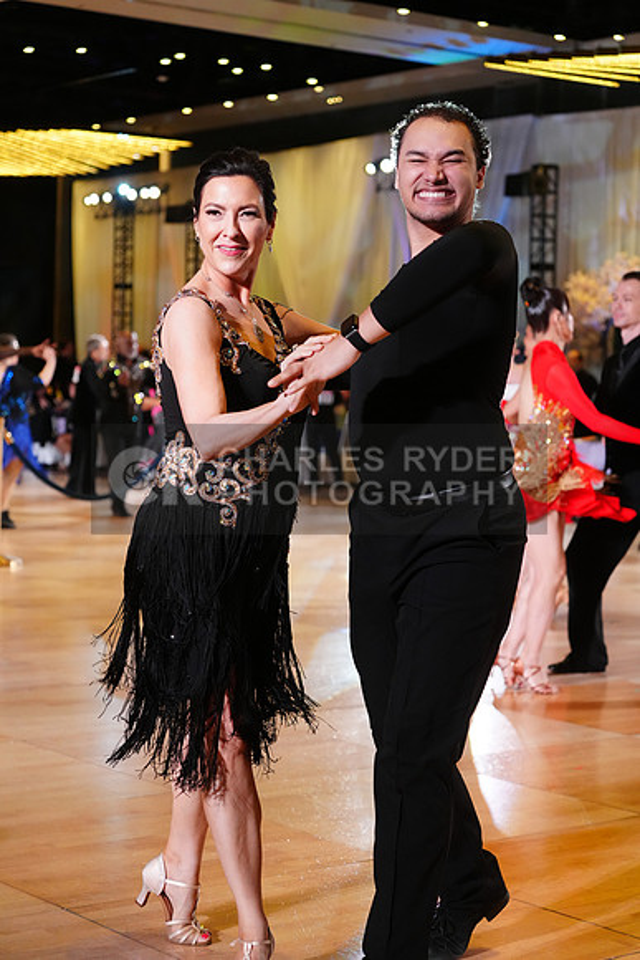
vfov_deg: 28.8
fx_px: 1865
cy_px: 480
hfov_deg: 19.5
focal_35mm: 70
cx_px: 320
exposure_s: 1/400
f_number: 4
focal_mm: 70
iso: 3200
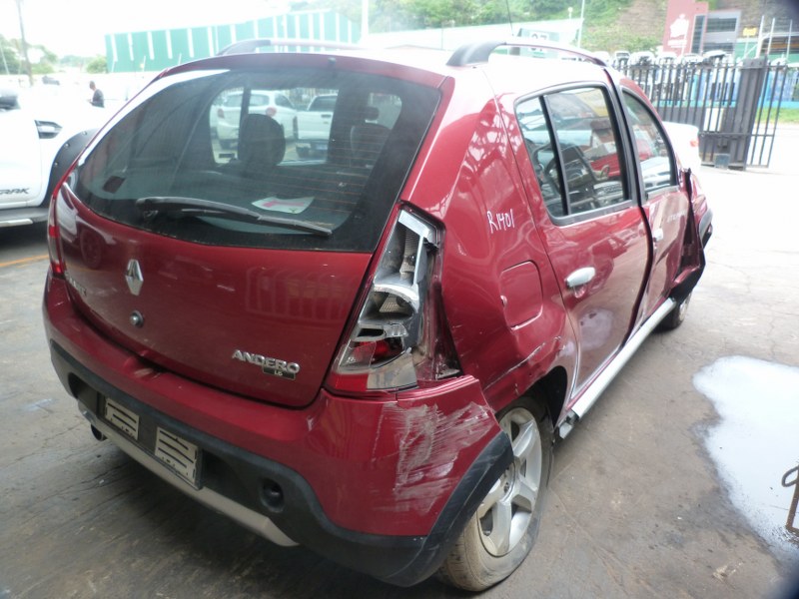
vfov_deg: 54.9
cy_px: 300
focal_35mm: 25
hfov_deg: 69.4
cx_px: 400
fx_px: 577
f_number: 2.8
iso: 125
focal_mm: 4.5
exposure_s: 1/60
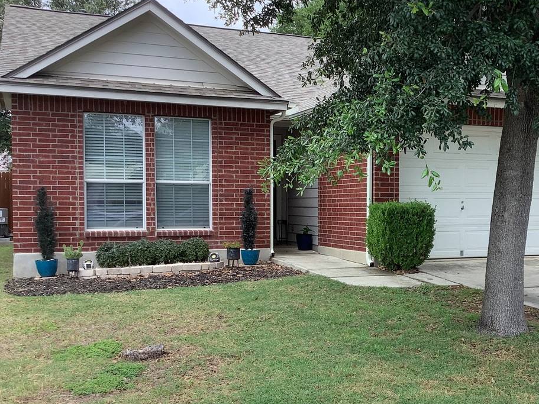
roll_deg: +0.5
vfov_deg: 29.6
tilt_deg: -3.6
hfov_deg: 38.0
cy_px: 242
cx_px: 397
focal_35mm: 49
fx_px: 763
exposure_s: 1/203
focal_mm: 3.3
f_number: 2.4
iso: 25
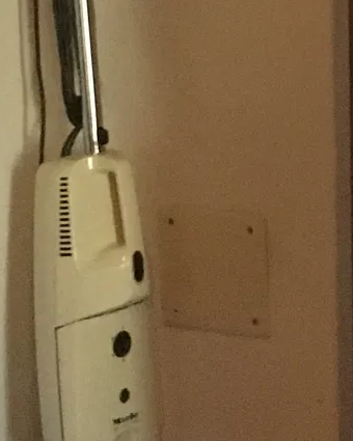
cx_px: 350
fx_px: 1854
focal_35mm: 142
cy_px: -287
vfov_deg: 12.6
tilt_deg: -3.3
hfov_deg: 10.8
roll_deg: +1.5
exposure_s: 1/17
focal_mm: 4.15
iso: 320
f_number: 2.2
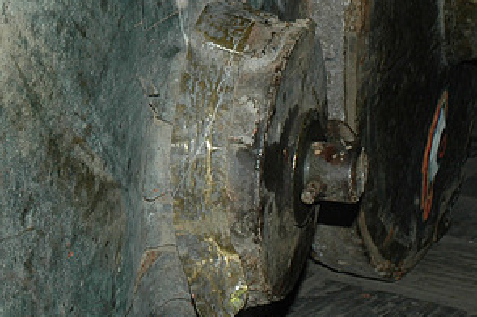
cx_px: 11
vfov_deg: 12.2
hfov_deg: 18.2
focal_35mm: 110
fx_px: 1458
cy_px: -7
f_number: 9
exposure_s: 1/125
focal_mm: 31
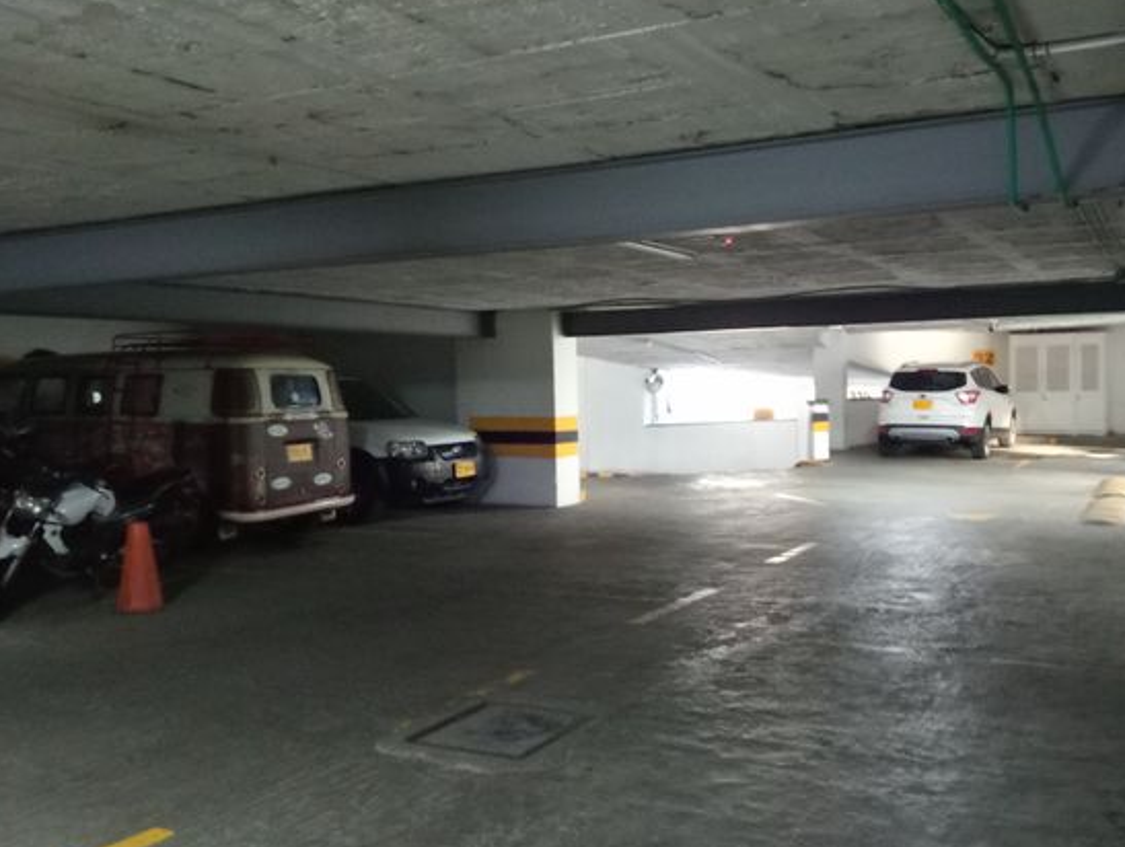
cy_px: 421
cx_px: 633
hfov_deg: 53.7
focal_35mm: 34
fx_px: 1107
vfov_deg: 41.9
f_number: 1.8
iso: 3889
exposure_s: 1/13.3
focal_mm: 3.98
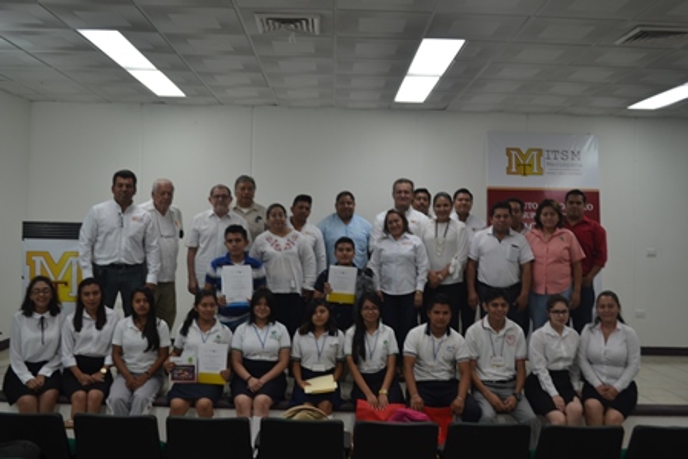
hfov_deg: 53.1
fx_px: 688
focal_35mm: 36
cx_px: 344
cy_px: 230
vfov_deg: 36.9
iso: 100
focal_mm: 24
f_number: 4.5
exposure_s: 1/13
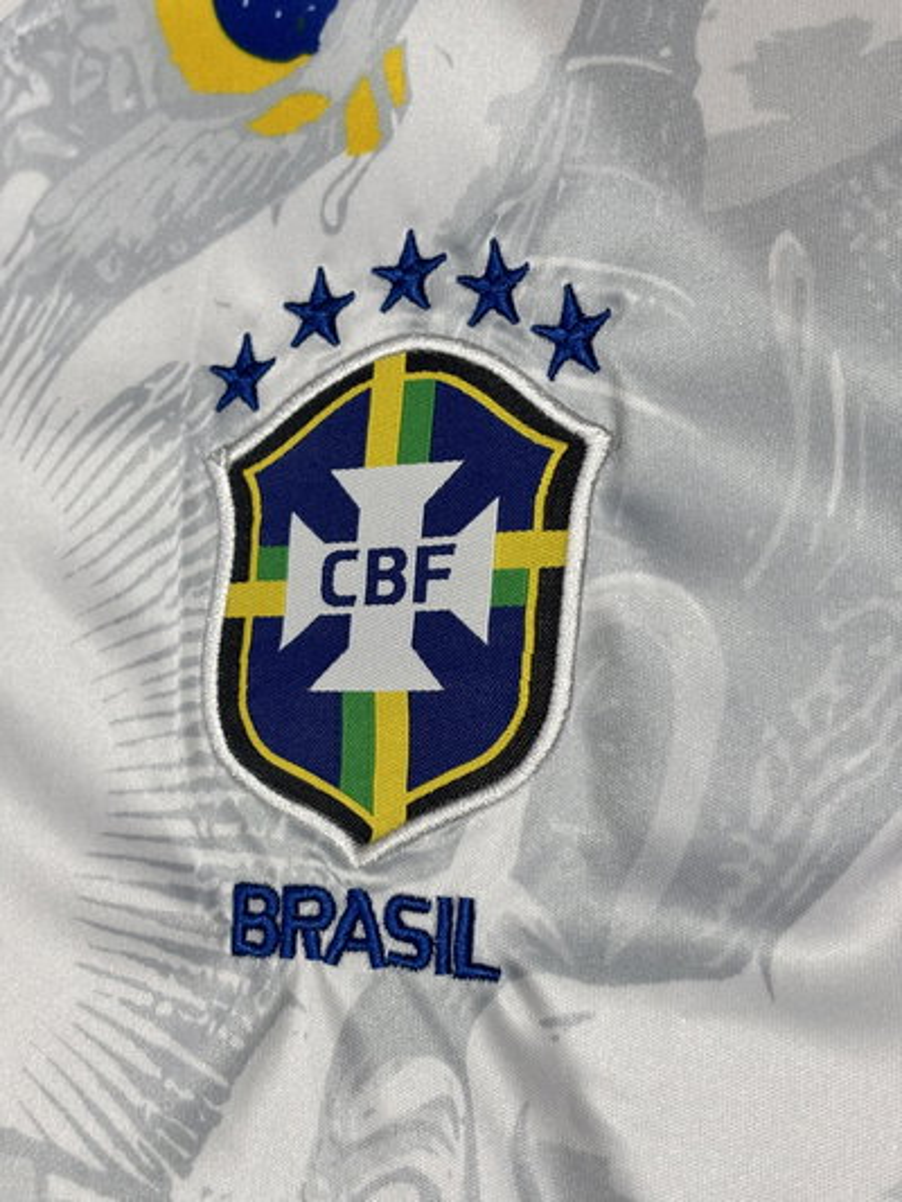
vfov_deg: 36.8
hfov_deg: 28.0
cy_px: 601
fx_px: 1806
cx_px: 451
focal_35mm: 52
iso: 160
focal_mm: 5.96
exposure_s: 1/50
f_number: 1.6
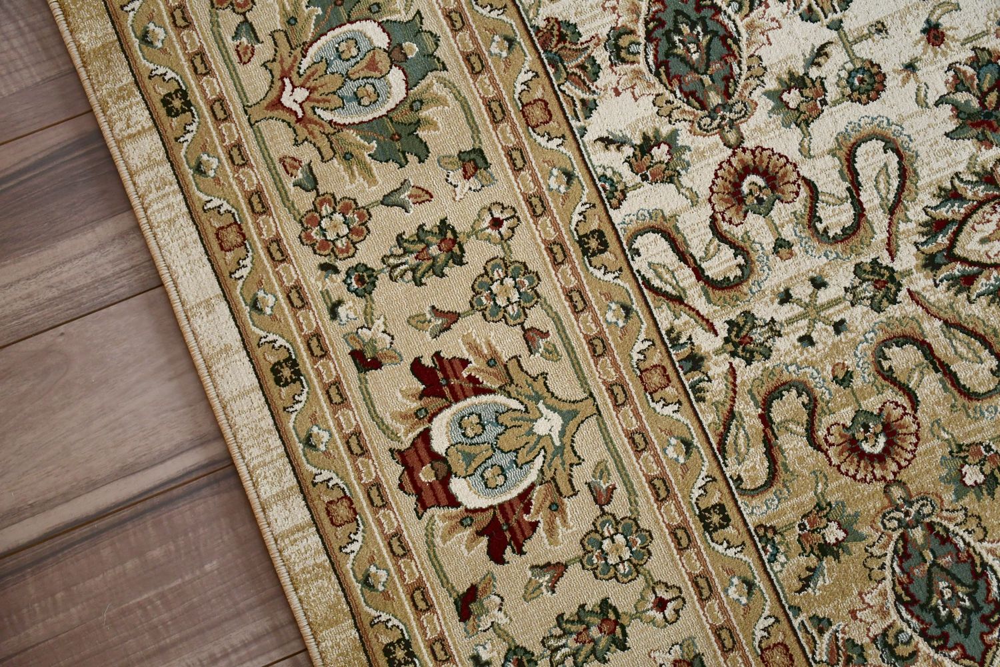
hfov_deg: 43.6
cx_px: 500
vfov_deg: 29.9
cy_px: 334
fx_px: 1250
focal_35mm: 45
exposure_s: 1/125
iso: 1400
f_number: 4
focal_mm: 30
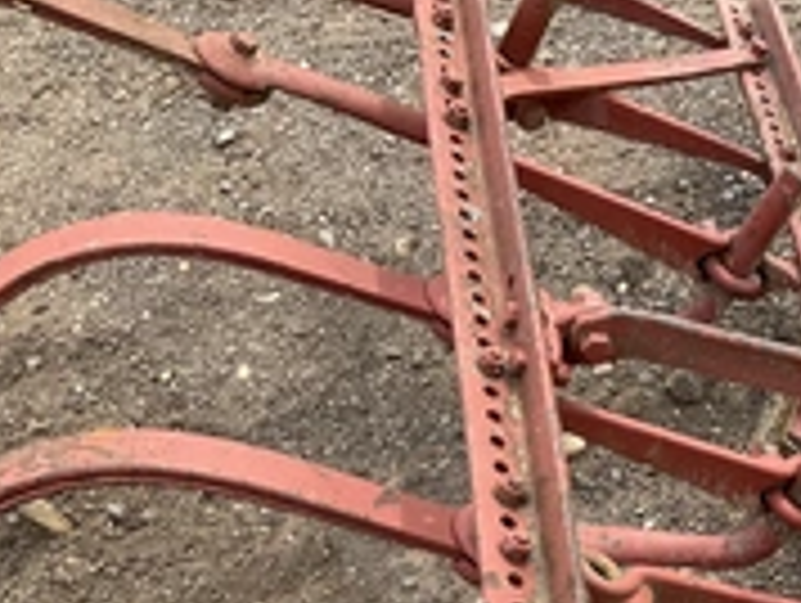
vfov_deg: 21.6
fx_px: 1506
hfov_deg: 28.3
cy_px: 634
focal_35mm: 65
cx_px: 770
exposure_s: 1/719
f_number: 1.8
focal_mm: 3
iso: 25
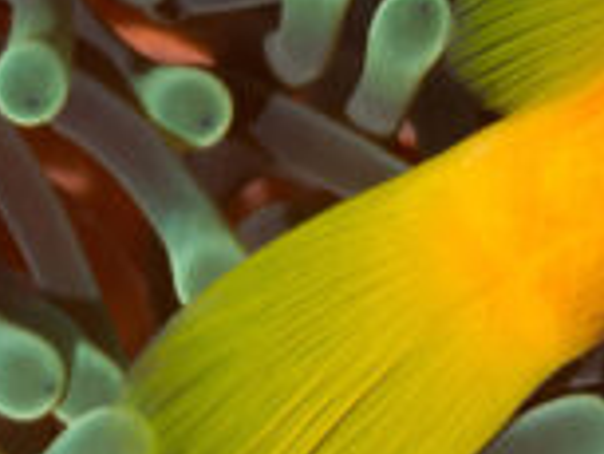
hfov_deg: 3.8
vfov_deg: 2.9
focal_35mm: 522
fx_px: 9115
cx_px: 693
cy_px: 217
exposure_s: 1/100
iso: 200
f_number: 7.1
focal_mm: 60
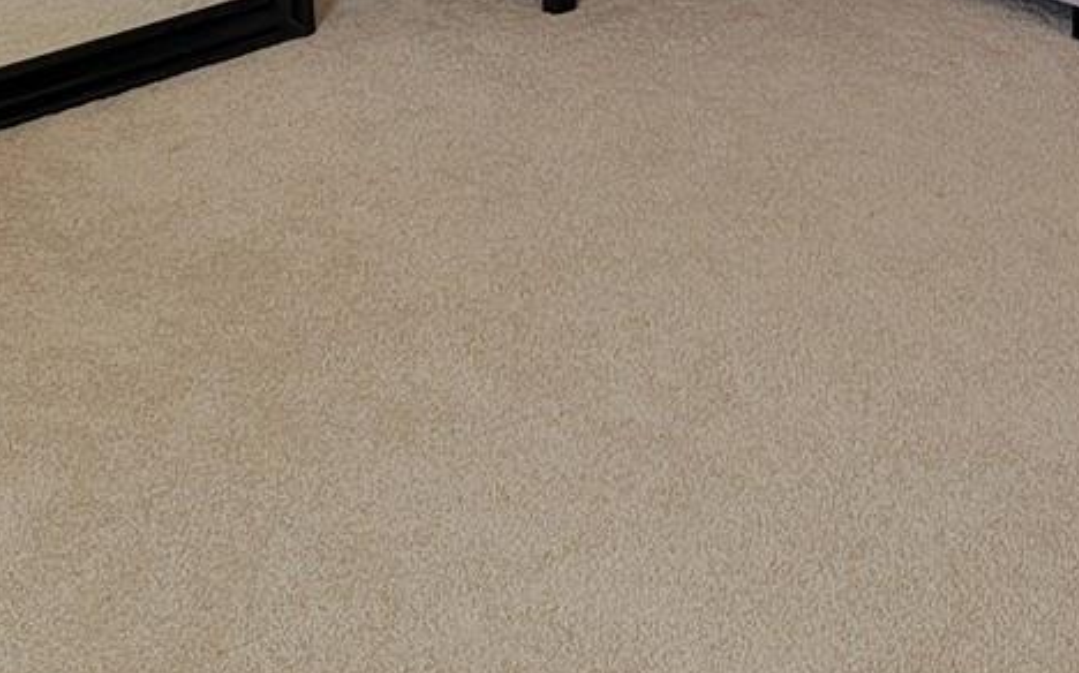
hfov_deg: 23.5
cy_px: -685
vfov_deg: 13.0
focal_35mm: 87
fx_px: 2557
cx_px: 837
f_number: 1.8
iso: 125
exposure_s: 1/120
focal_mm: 6.7
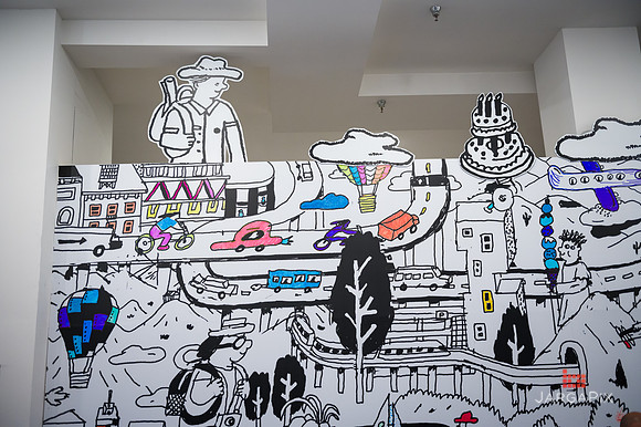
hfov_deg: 50.7
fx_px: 676
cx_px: 320
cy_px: 214
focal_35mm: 38
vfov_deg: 35.0
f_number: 3.2
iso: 1600
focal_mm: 38
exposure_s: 1/200
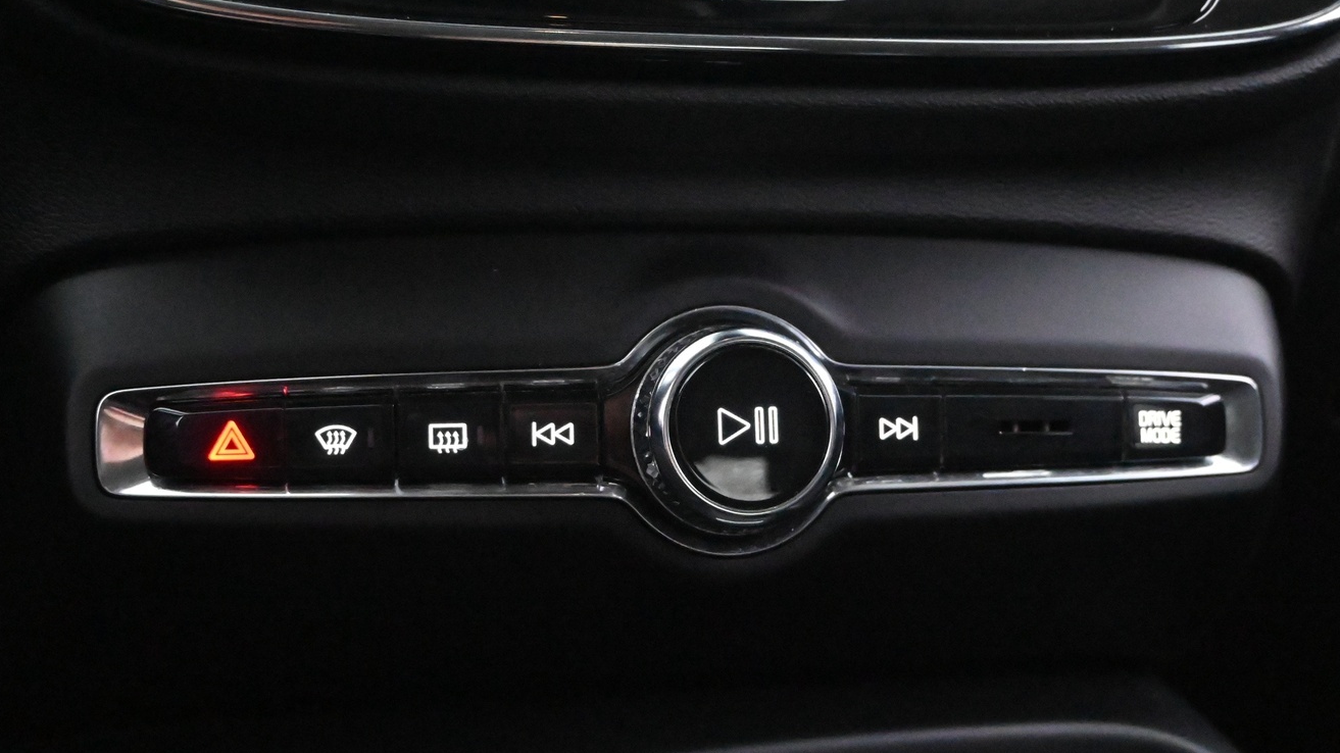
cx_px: 705
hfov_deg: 38.9
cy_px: 378
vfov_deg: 22.5
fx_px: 1894
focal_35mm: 53
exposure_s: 1/40
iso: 16000
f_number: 4.5
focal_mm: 27.5
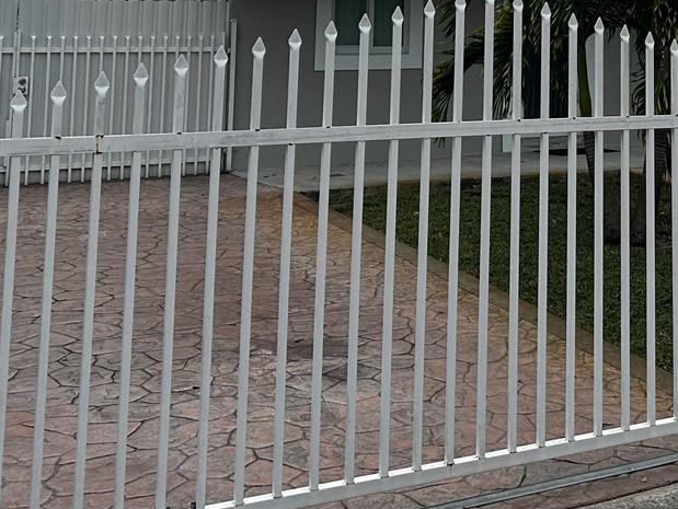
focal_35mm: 62
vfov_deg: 21.9
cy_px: -104
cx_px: 604
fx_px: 1215
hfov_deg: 29.9
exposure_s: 1/12048
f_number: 1.78
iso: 80
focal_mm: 6.86
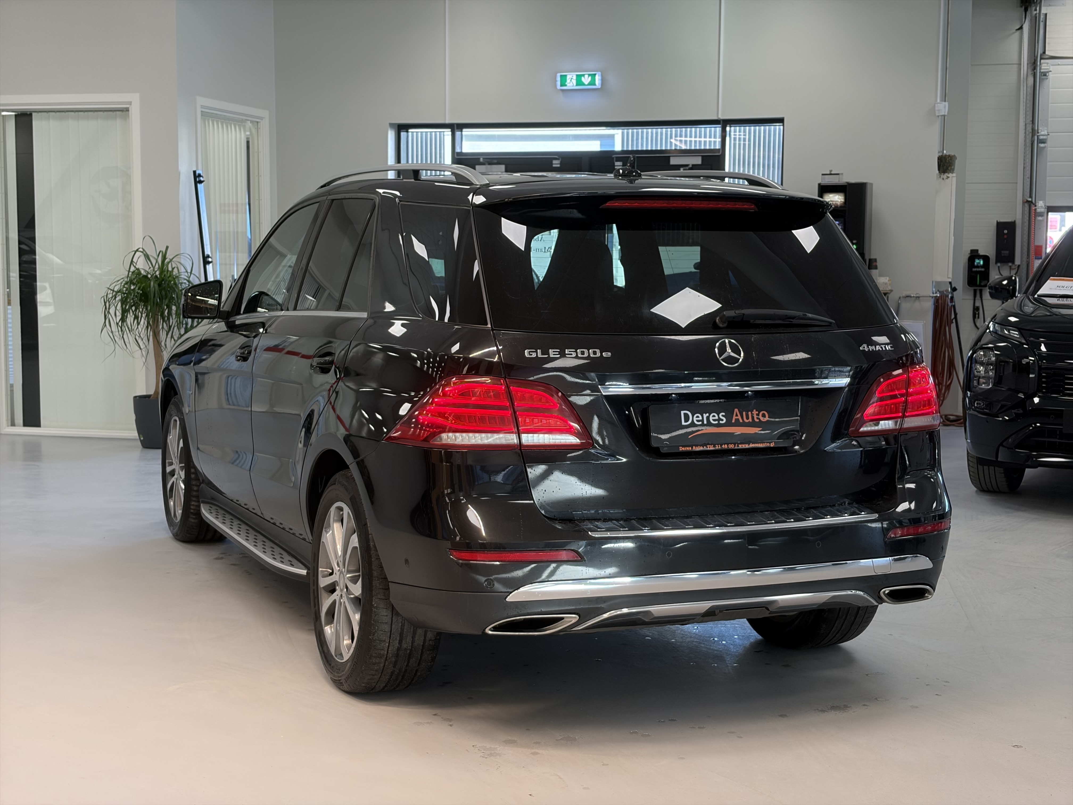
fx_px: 1612
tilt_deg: -4.9
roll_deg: +0.0
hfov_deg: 36.8
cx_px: 536
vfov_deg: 28.0
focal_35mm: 52
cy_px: 402
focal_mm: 5.96
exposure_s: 1/104
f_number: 1.6
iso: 80
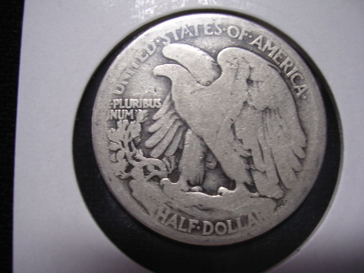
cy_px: 136
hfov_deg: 49.0
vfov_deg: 37.7
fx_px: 400
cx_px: 182
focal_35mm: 38
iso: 100
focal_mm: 5.8
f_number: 2.8
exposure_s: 1/15.4
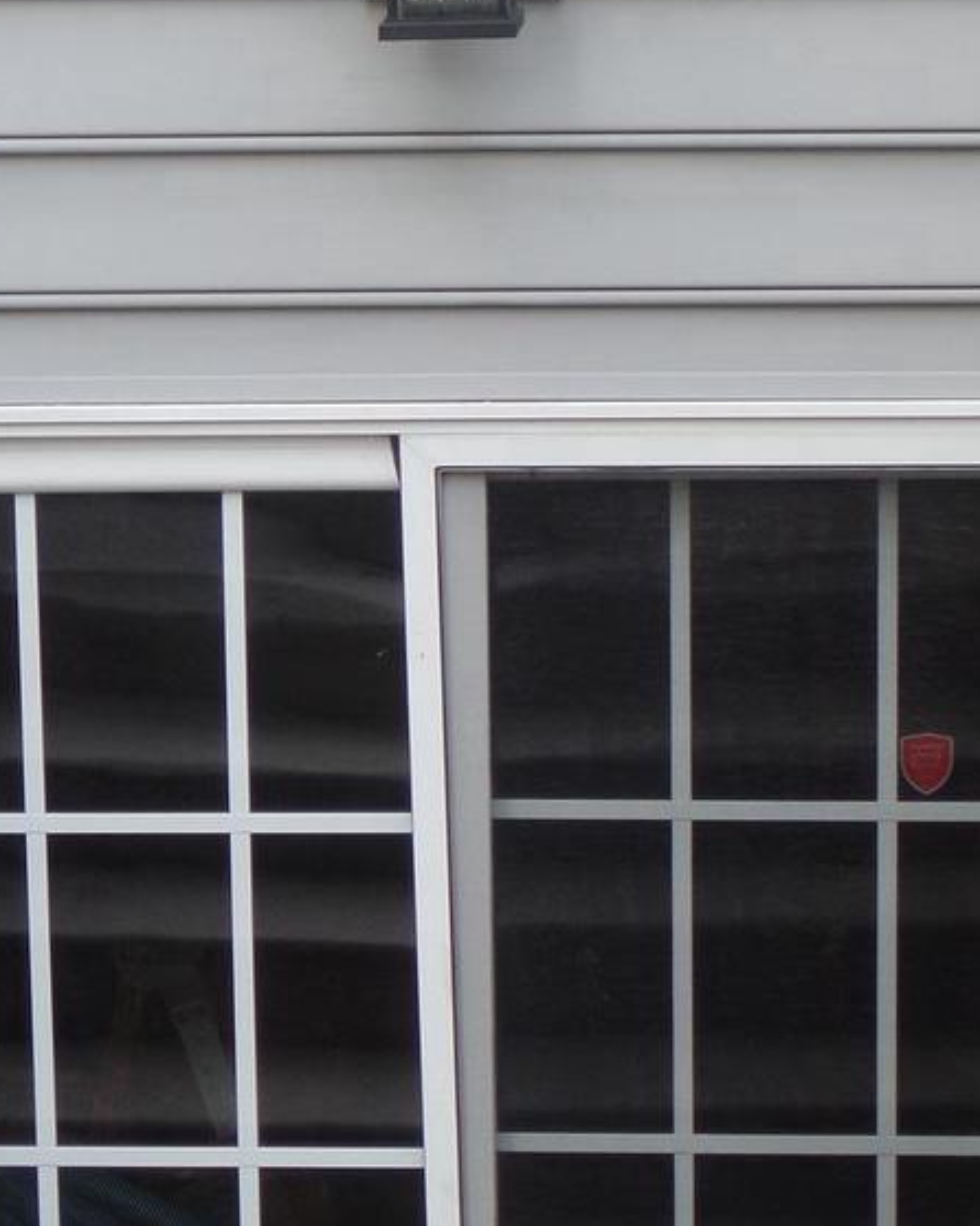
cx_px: 428
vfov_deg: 11.2
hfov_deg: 9.0
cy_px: 881
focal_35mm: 172
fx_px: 6239
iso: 80
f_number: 3.6
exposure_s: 1/45
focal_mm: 11.4
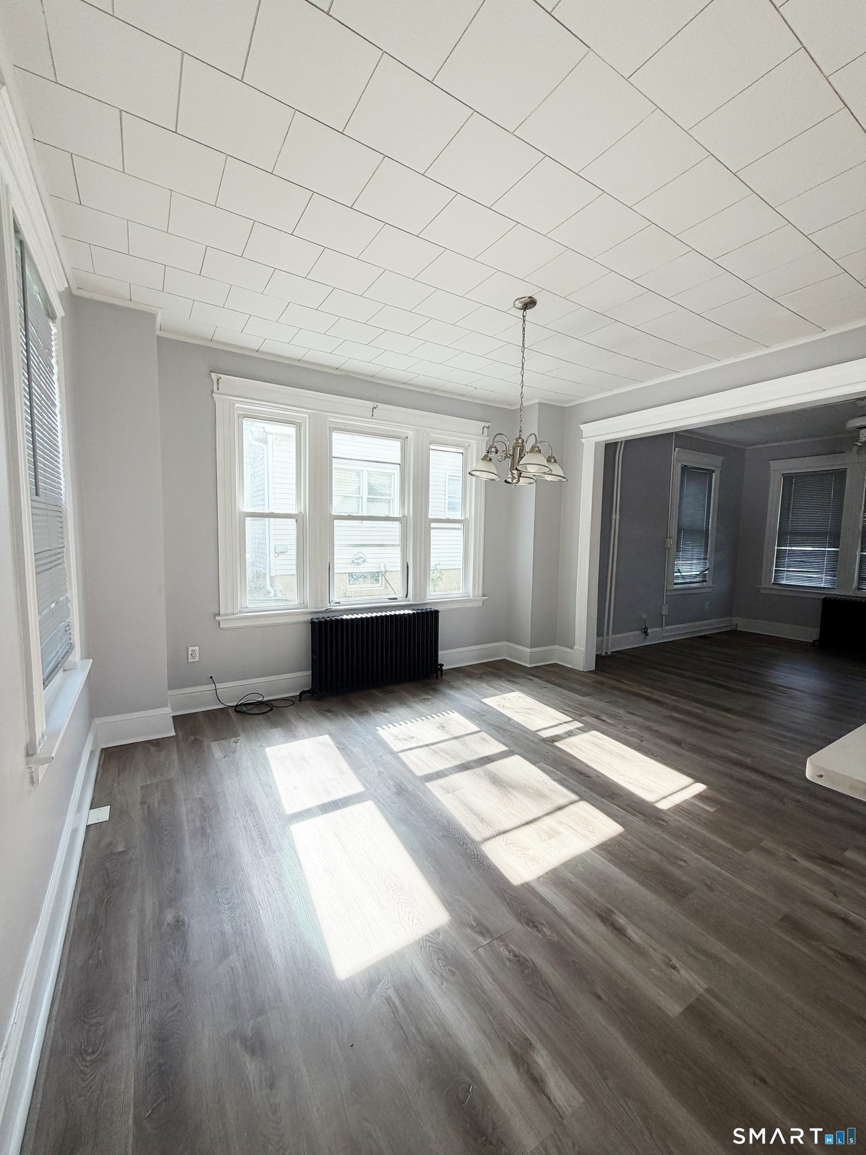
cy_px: 578
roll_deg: -0.3
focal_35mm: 14
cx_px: 433
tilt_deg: -5.3
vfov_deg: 102.1
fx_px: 467
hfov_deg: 85.7
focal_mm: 2.22
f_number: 2.2
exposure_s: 1/121
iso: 64
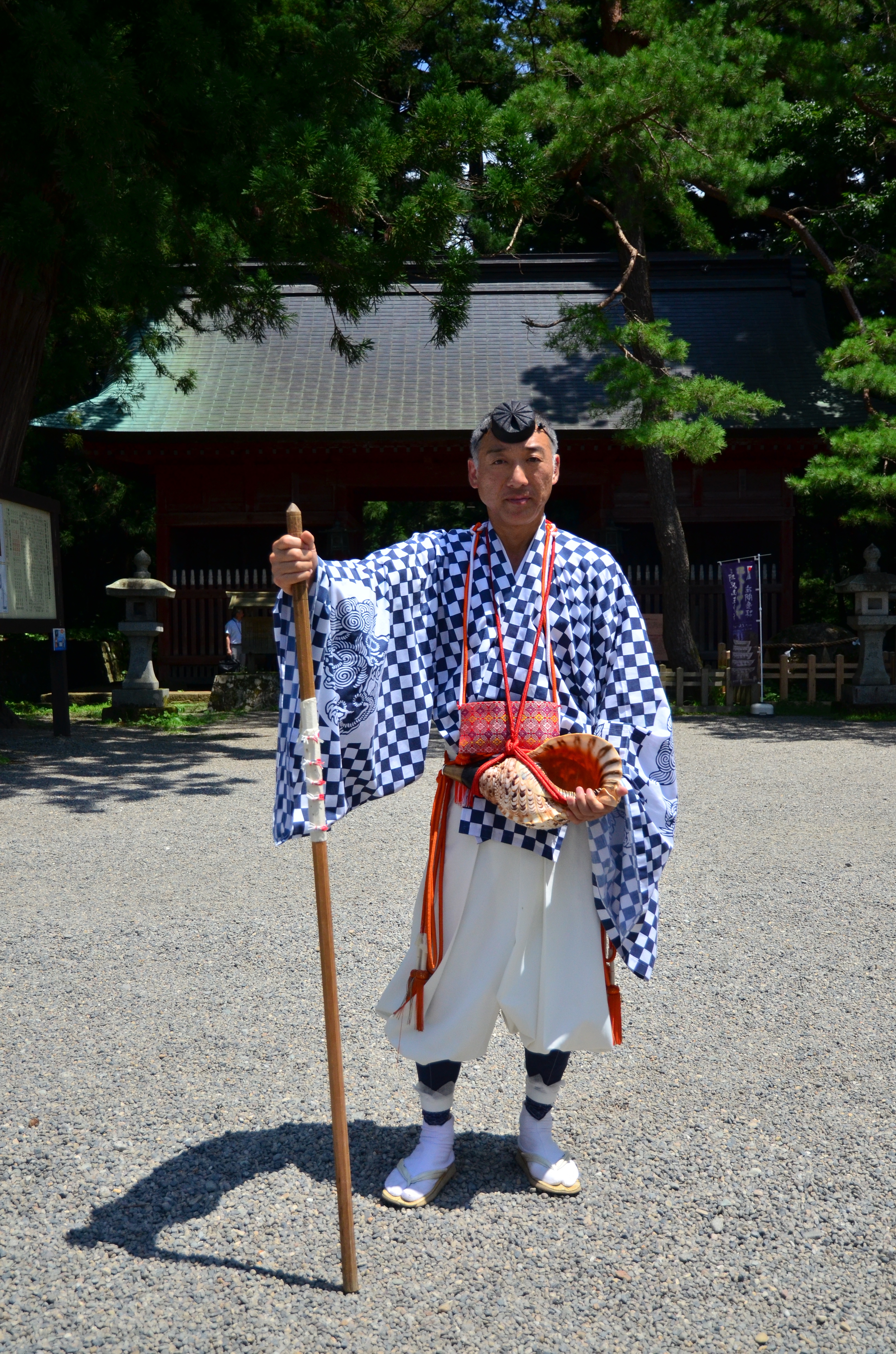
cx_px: 448
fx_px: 1406
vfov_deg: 51.4
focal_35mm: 38
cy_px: 677
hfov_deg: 35.3
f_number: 4.5
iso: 400
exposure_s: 1/4000
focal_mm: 25
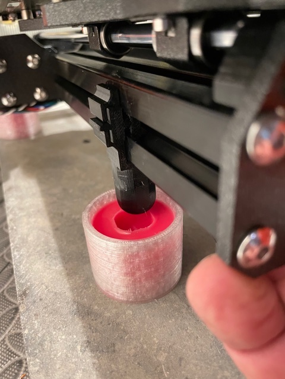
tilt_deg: -31.8
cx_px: 142
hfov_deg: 53.1
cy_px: 190
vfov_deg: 67.3
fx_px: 285
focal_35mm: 26
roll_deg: +3.0
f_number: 1.6
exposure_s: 1/50
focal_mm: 4.2
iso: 500
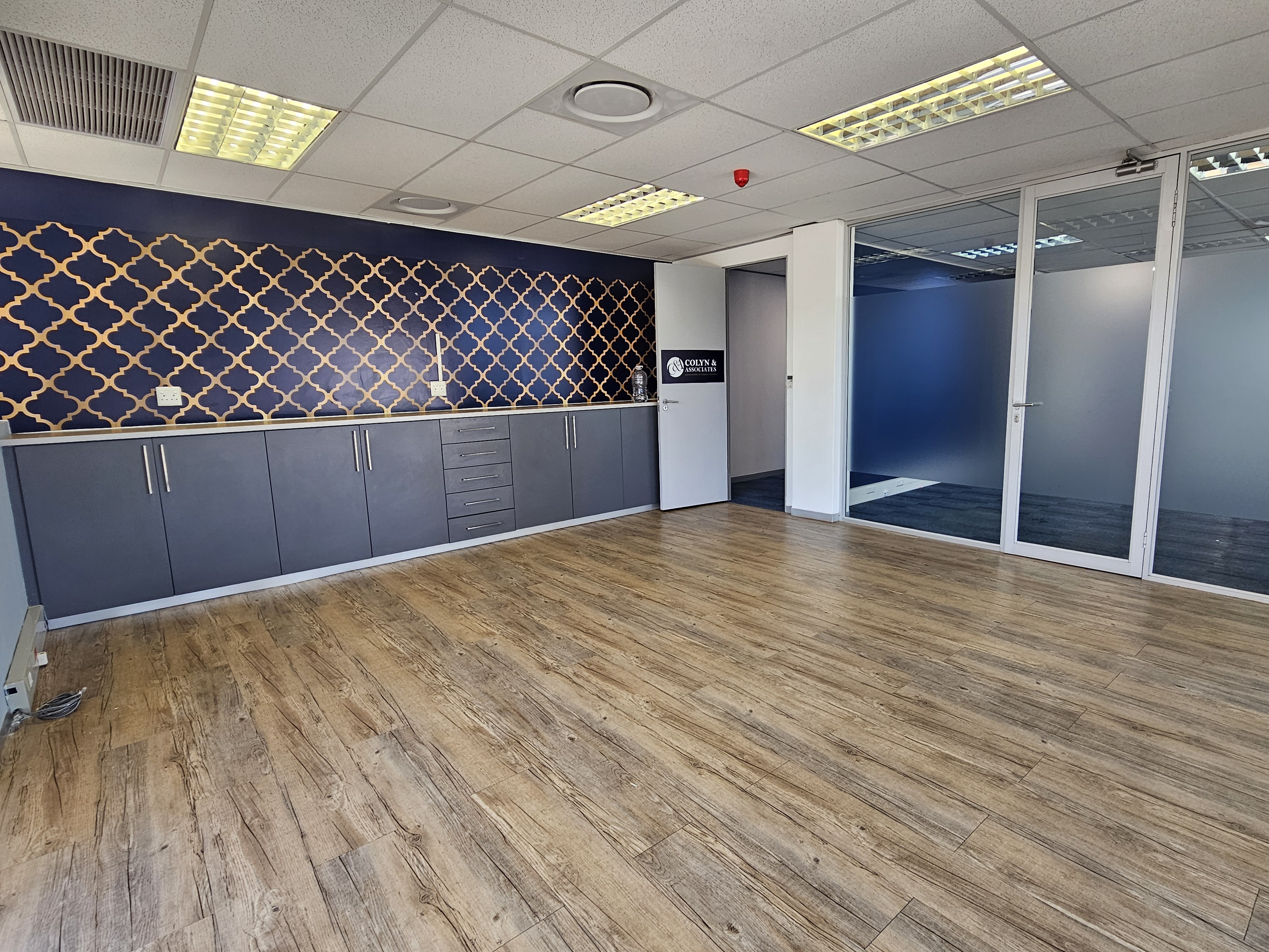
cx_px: 695
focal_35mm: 16
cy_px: 463
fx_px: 587
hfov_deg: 94.2
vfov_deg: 78.1
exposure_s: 1/60
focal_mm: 2.2
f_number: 2.2
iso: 100
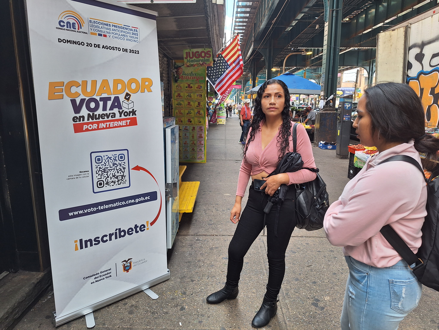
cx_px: 220
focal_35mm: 23
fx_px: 292
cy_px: 165
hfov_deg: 73.9
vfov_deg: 58.9
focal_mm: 5.54
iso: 40
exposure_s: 1/120
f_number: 1.8
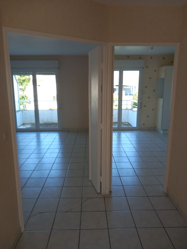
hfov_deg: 51.4
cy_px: 124
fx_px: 194
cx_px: 94
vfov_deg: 65.3
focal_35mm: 27
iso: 32
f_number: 1.8
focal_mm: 4
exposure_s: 1/60
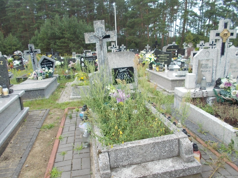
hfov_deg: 65.3
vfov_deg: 51.4
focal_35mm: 27
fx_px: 186
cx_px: 116
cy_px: 90
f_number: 3.2
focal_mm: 4.6
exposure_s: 1/200
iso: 80
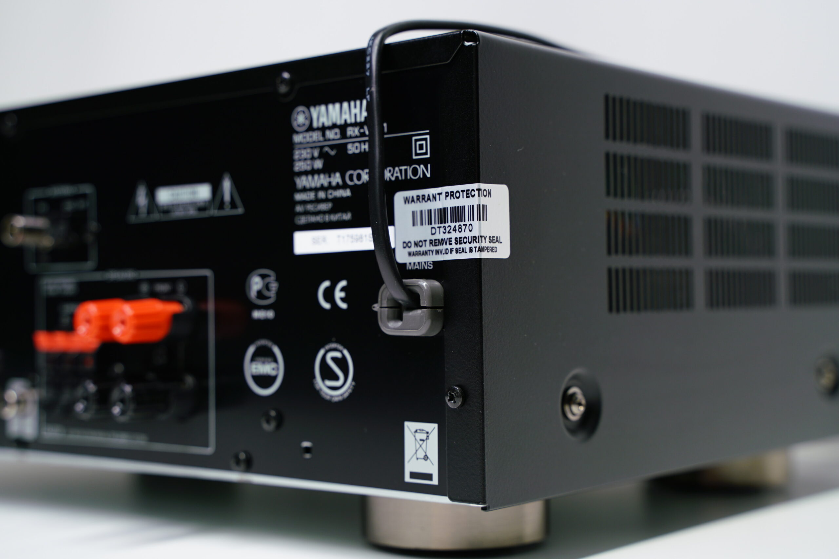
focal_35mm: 55
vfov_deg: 24.6
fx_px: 1282
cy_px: 280
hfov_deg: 36.2
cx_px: 420
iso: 250
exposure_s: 1/25
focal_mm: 55
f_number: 5
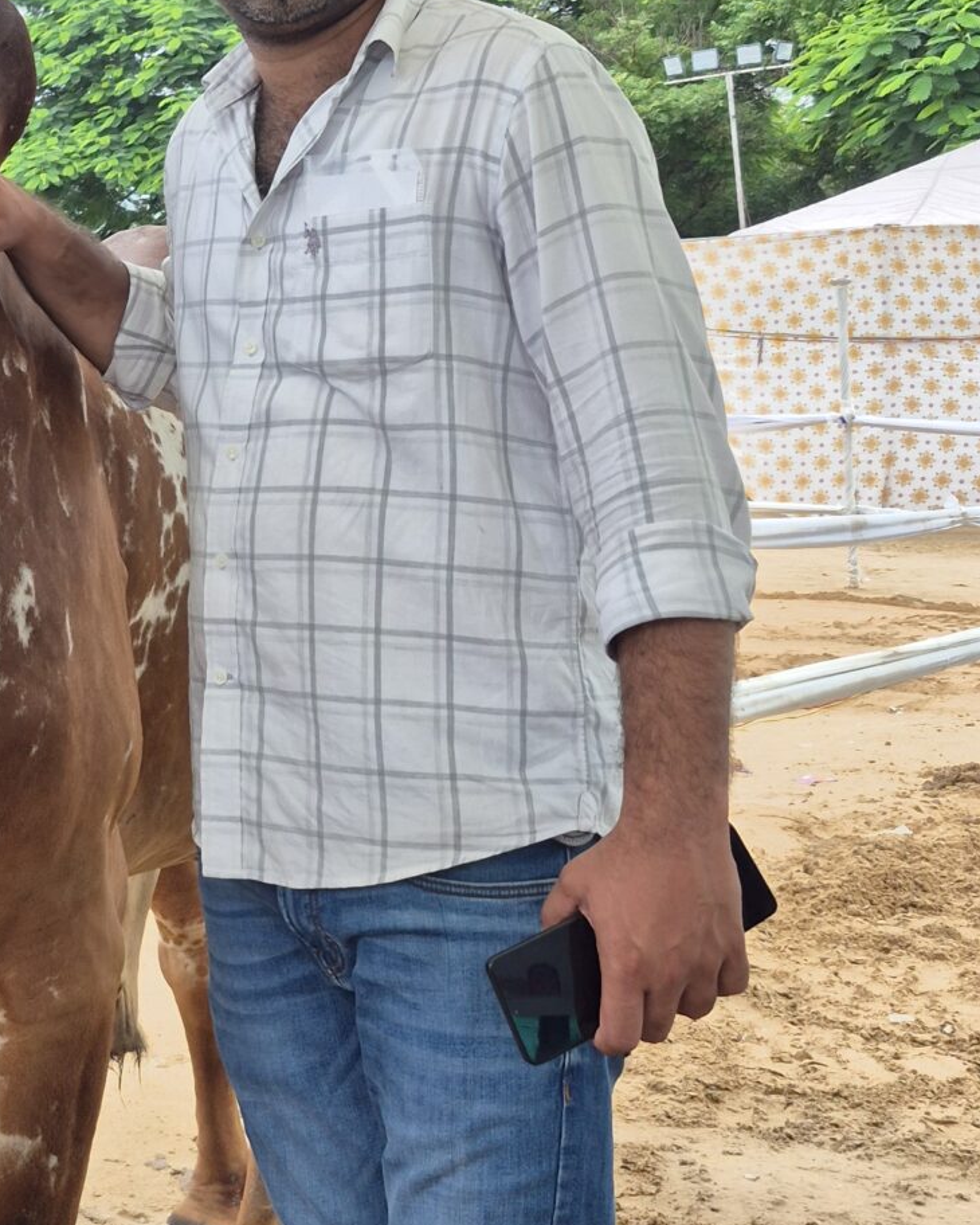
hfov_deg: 23.5
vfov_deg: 29.6
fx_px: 2283
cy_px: 332
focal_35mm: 63
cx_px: 79
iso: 25
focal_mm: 5.4
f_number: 1.8
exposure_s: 1/764
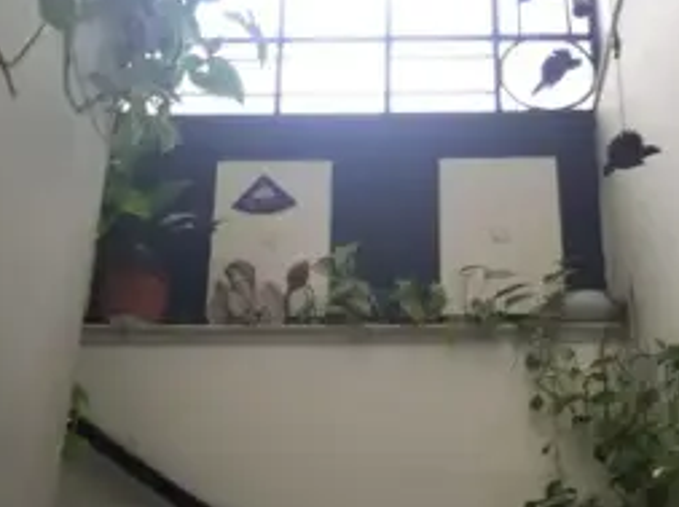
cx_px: 357
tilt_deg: +21.4
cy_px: 514
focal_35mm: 49
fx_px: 960
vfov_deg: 27.8
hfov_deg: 38.9
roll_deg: -0.9
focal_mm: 4.15
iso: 32
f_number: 2.2
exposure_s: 1/50
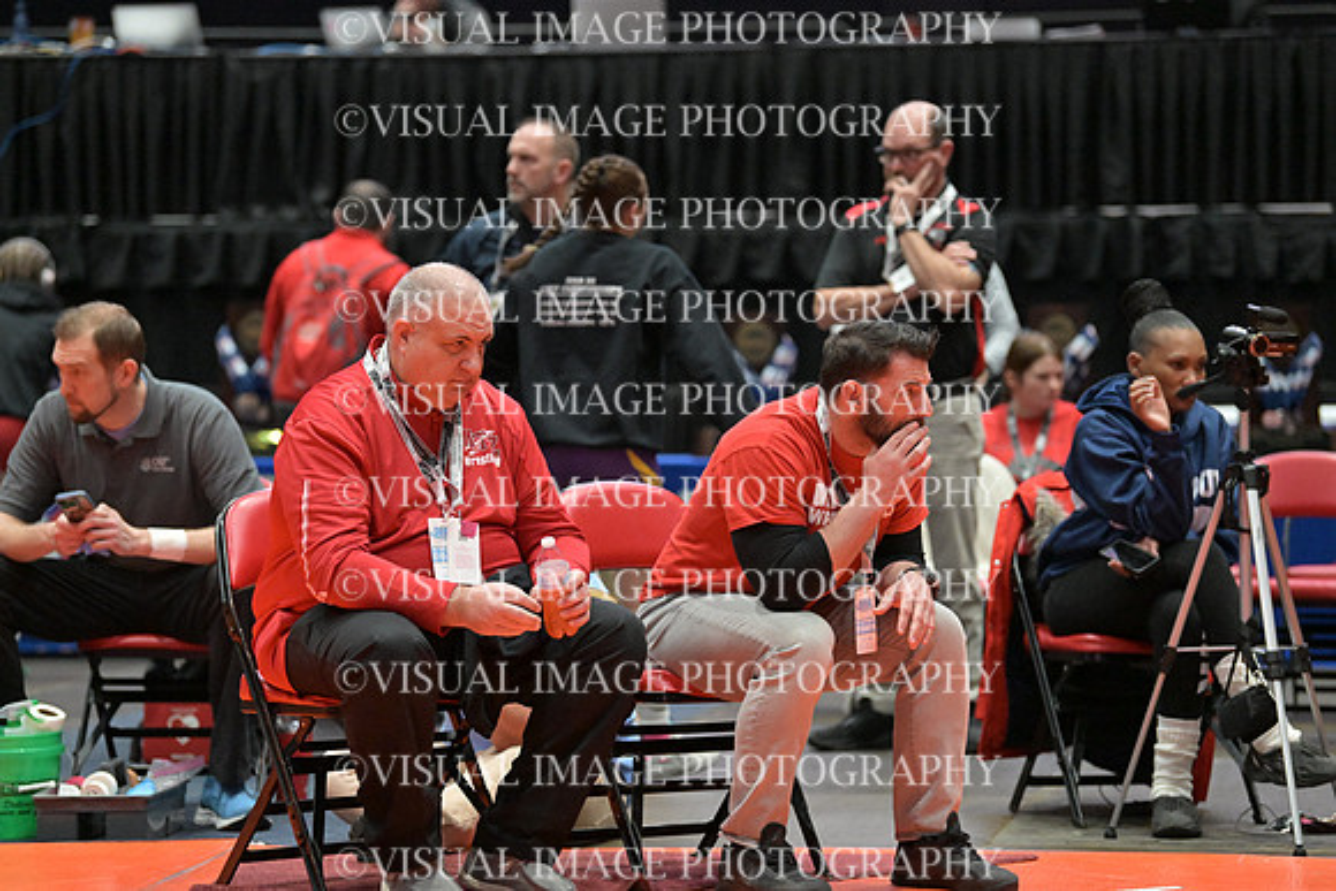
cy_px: 446
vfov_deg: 10.2
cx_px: 668
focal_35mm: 135
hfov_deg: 15.2
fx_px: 5011
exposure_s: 1/800
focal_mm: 135
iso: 6400
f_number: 2.8
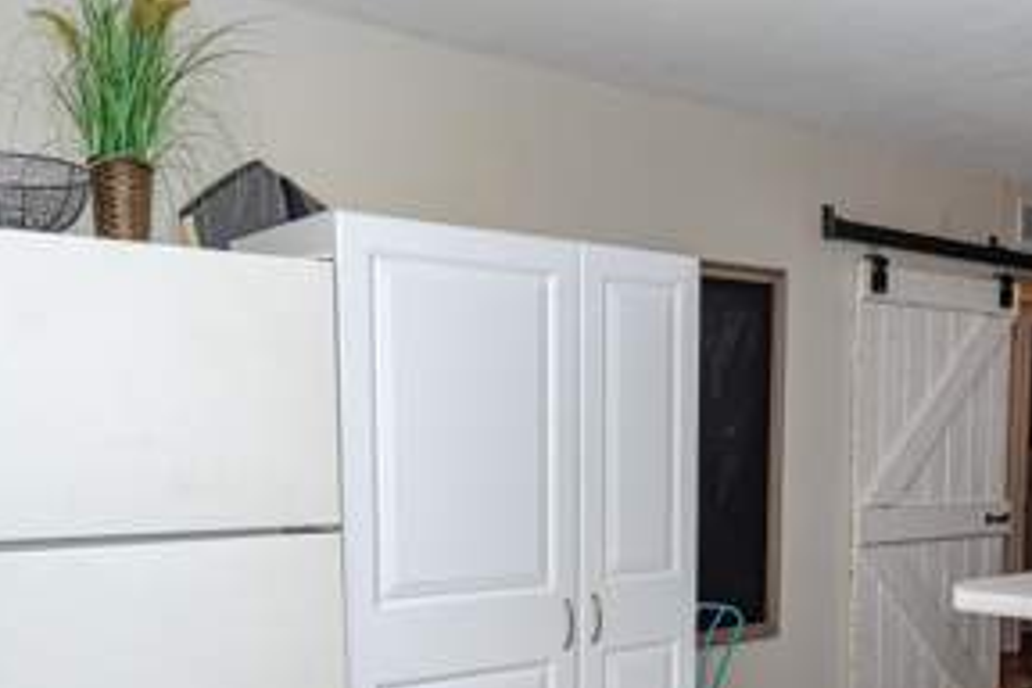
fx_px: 1147
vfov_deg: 32.3
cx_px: 591
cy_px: 570
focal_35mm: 40
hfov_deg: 48.3
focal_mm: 24
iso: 400
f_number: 7.1
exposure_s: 1/125
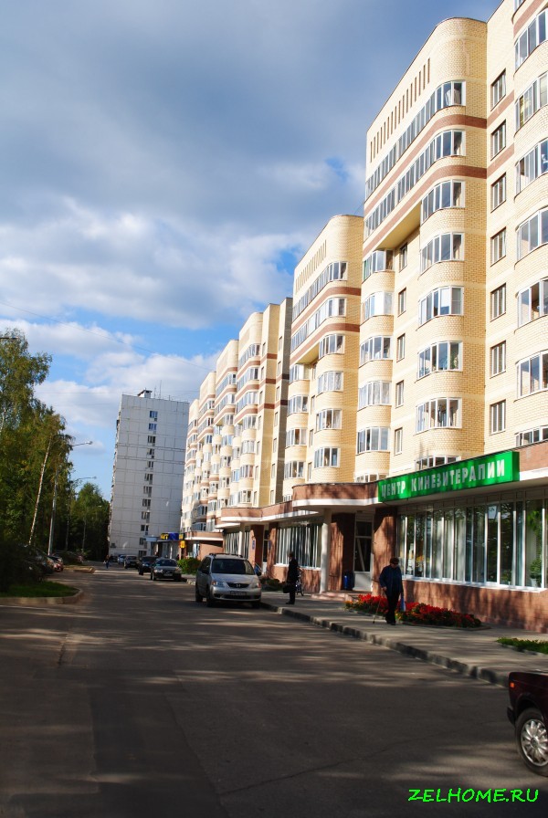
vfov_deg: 53.1
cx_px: 274
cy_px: 409
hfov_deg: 37.0
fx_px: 819
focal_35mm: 36
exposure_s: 1/250
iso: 140
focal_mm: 24
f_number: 10
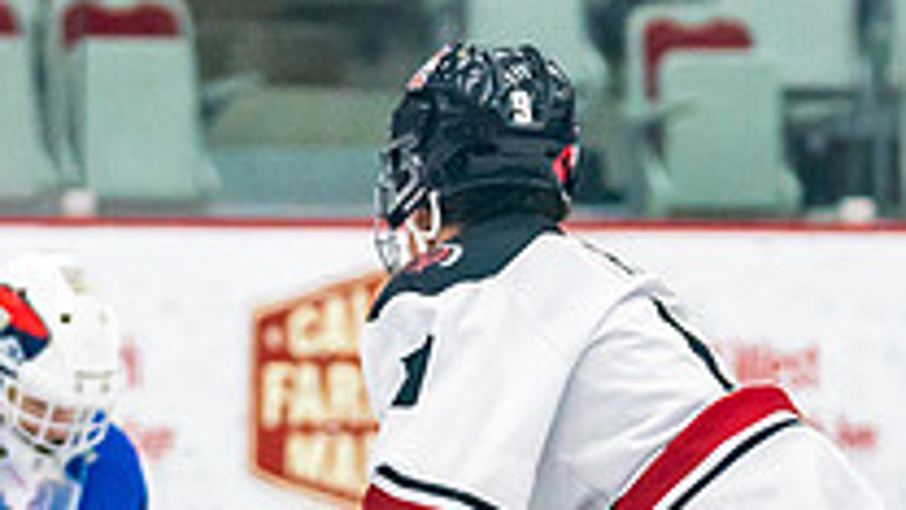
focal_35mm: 474
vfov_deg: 2.6
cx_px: 305
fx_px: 11387
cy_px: 820
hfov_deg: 4.6
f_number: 2.8
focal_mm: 111
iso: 3200
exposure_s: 1/1000
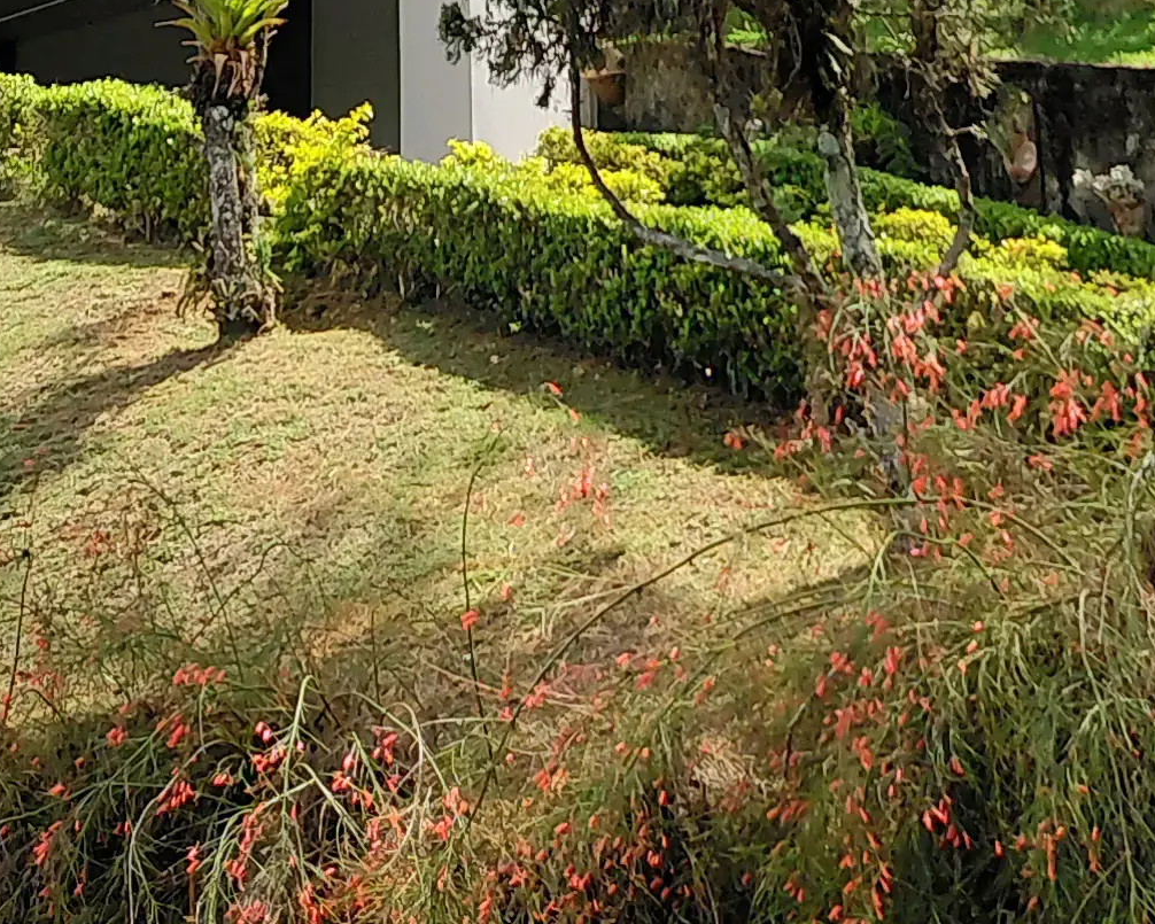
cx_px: 471
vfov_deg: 13.6
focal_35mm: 99
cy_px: -828
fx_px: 3384
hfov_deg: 19.3
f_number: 1.8
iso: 50
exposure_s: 1/1429
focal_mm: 4.69
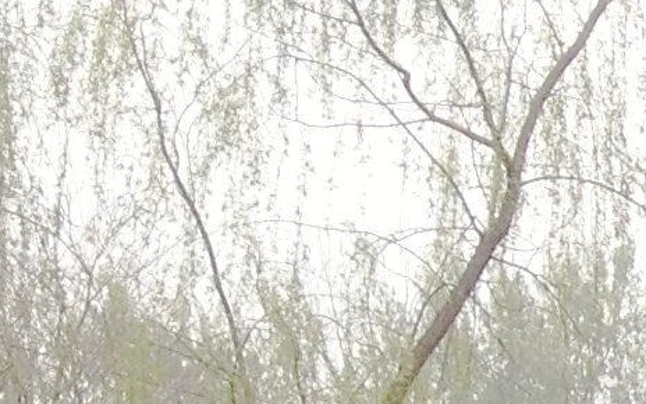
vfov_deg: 4.9
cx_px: 2115
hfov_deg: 7.0
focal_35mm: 261
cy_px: 993
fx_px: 4595
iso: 64
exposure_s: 1/593
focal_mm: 4.28
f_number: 2.4
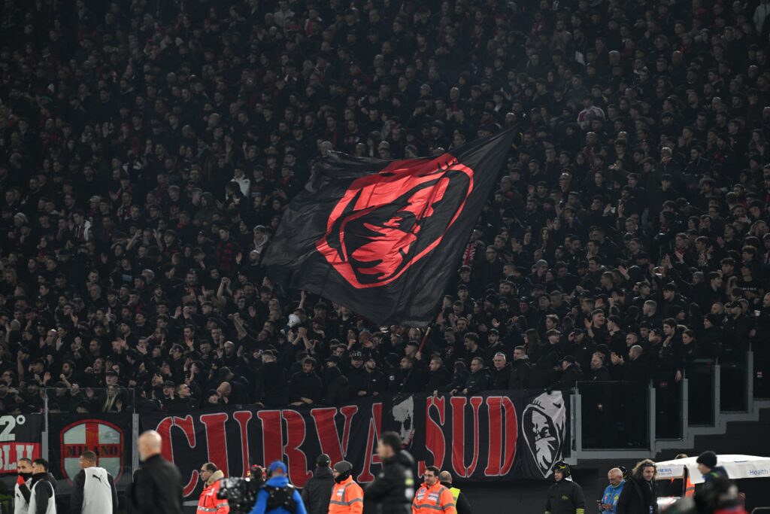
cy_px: 257
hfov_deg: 5.2
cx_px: 385
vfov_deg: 3.4
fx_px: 8556
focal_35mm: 400
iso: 2500
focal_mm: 400
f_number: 4
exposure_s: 1/1250
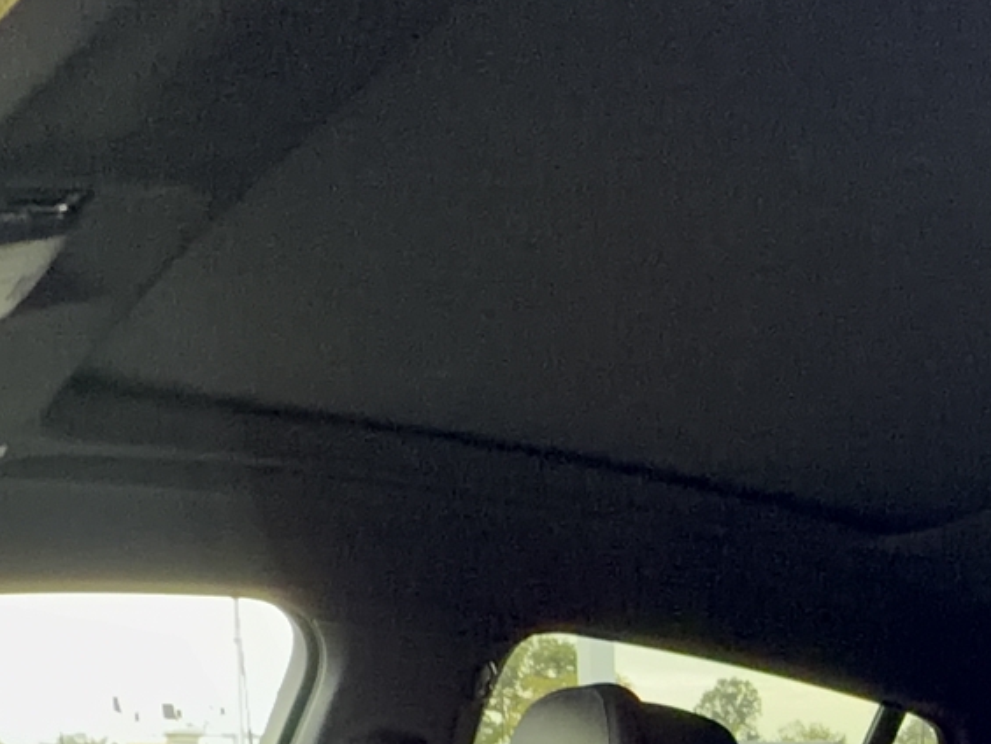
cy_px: 1195
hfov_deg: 35.3
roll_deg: -3.9
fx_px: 1460
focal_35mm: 51
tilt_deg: -15.6
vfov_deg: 22.1
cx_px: 888
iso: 200
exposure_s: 1/48
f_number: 2.2
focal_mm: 2.22
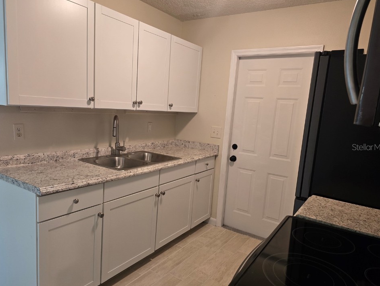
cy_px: 147
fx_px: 275
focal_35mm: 25
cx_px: 184
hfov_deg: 69.4
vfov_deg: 54.9
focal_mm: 6.3
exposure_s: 1/120
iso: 400
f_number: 1.7
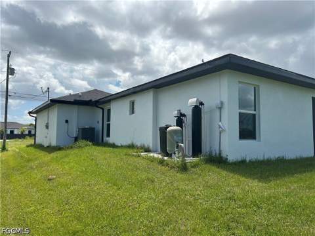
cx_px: 158
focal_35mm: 26
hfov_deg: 67.3
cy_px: 118
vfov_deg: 53.1
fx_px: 237
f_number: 1.5
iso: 50
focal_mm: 5.7
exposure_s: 1/5882
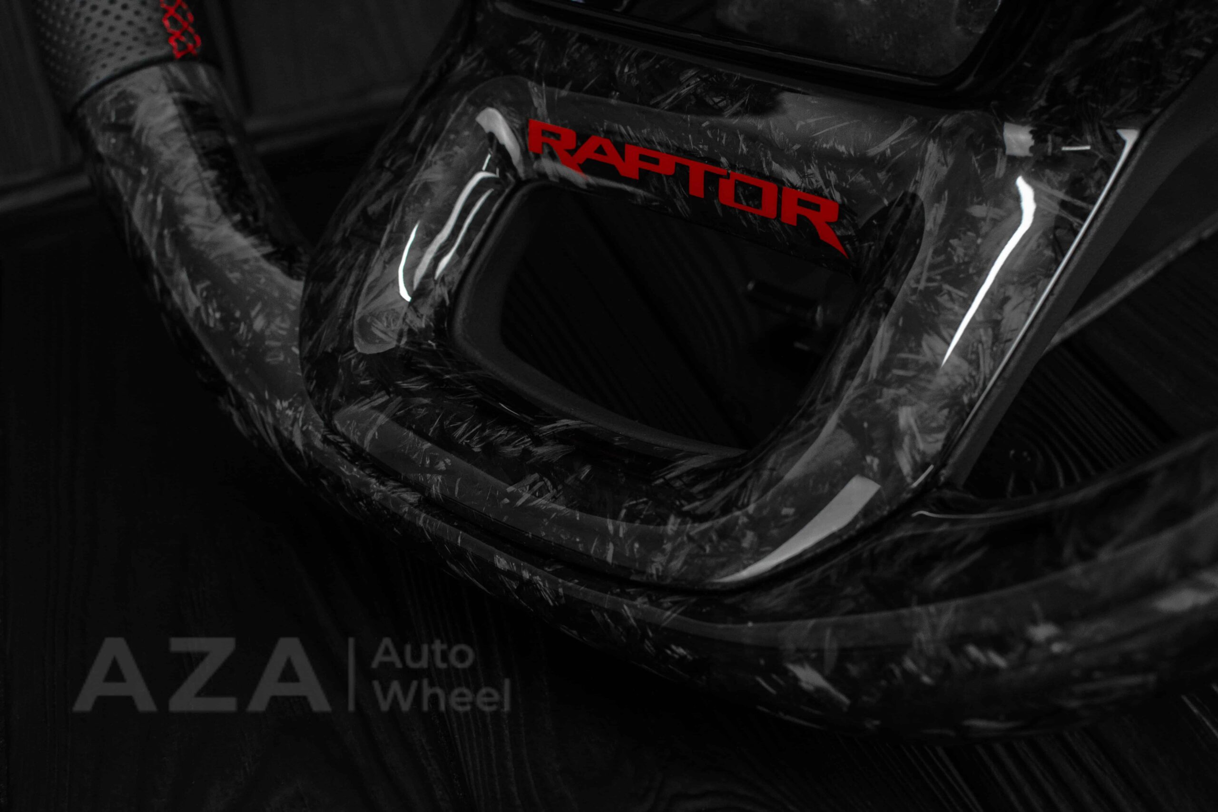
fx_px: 1776
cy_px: 406
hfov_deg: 37.8
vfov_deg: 25.8
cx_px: 609
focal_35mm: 52
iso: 500
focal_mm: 35
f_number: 6.3
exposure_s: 1/125
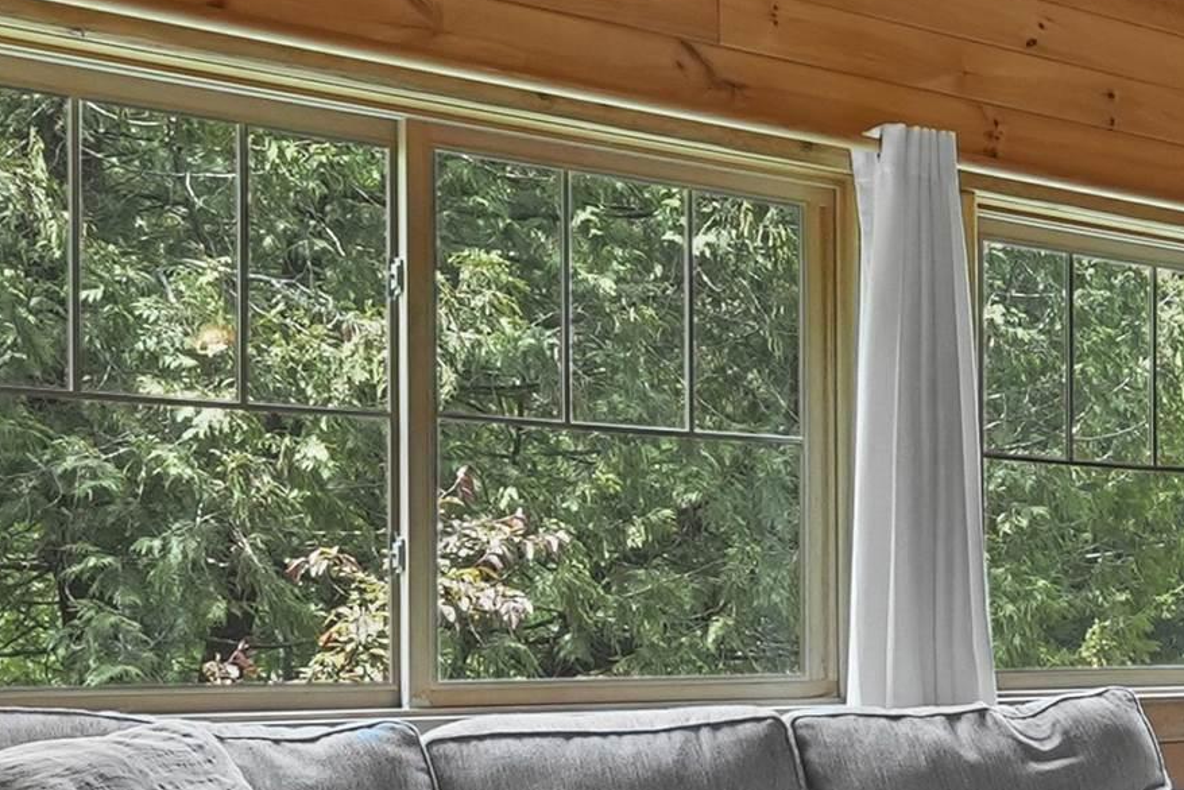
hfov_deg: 34.1
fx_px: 1612
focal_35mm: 49
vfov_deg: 27.1
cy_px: 607
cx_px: 1350
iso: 2000
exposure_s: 1/10
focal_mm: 14
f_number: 10
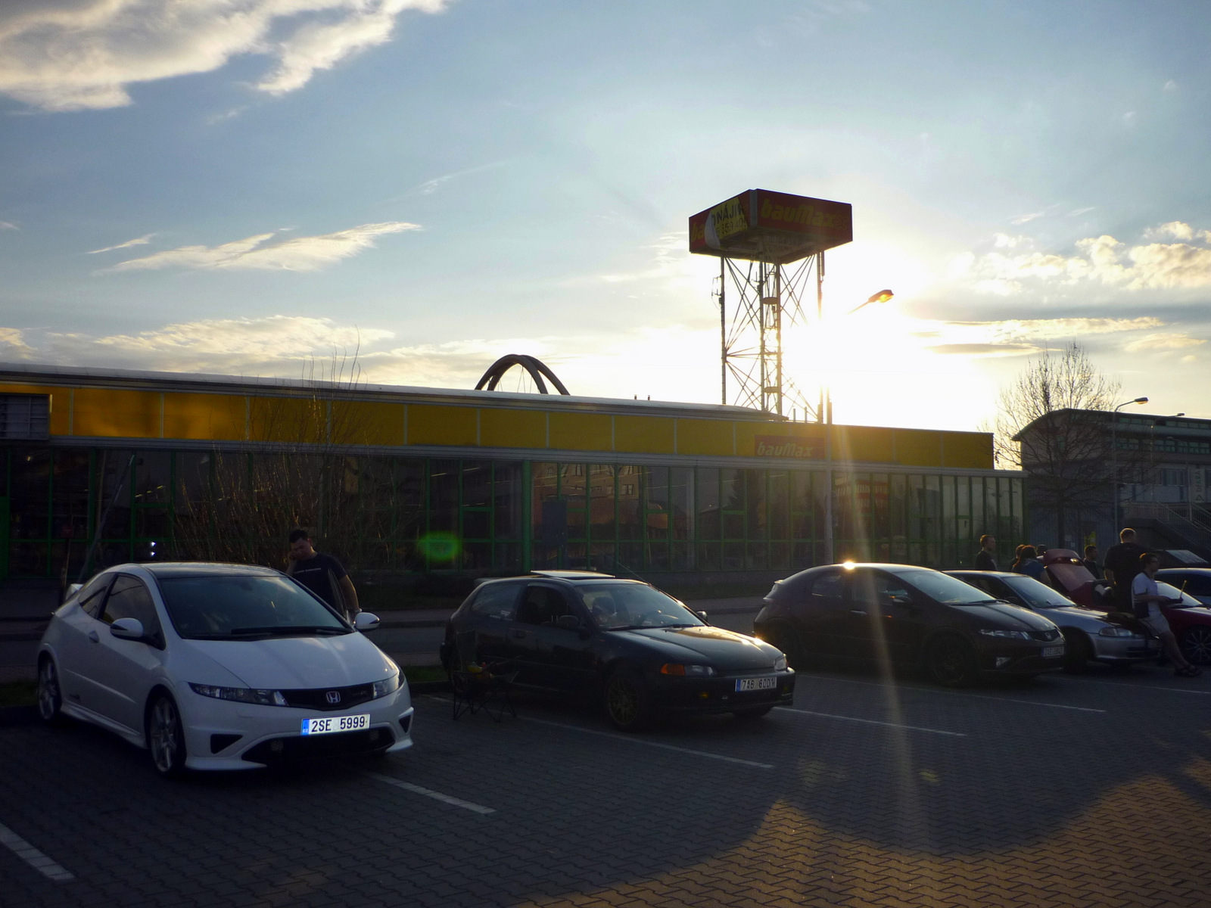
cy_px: 454
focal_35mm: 33
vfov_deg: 42.9
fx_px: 1154
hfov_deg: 55.4
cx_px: 606
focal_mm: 5.5
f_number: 8
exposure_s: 1/200
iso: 100
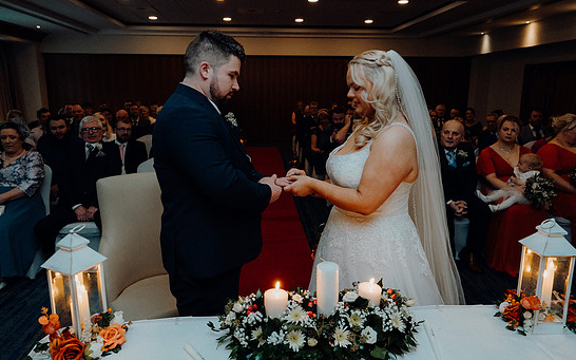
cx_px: 284
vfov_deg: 47.6
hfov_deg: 70.4
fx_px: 408
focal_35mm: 26
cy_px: 172
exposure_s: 1/160
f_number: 3.5
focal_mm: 24
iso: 2500
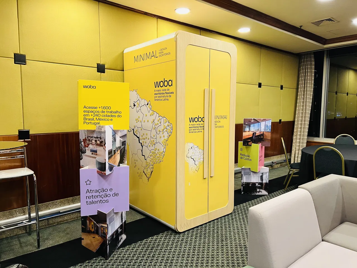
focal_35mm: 26
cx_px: 178
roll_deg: +0.8
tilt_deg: -5.1
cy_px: 134
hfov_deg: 67.3
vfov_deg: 53.1
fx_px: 268
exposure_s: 1/63
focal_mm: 5.7
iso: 125
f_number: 1.5
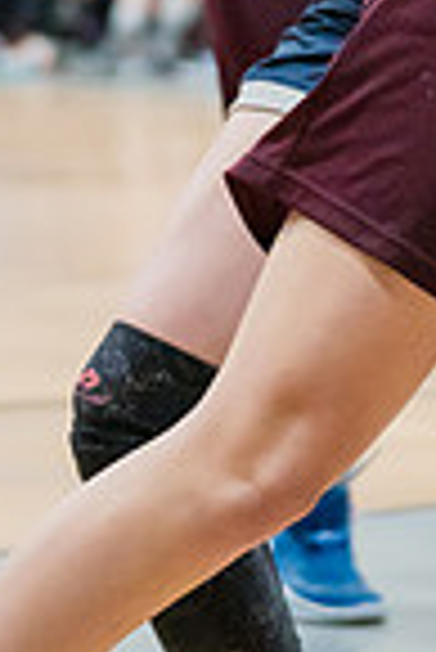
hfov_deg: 4.2
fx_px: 5908
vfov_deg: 6.3
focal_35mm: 326
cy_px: -243
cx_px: 611
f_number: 2.8
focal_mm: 70
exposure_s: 1/800
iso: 4000
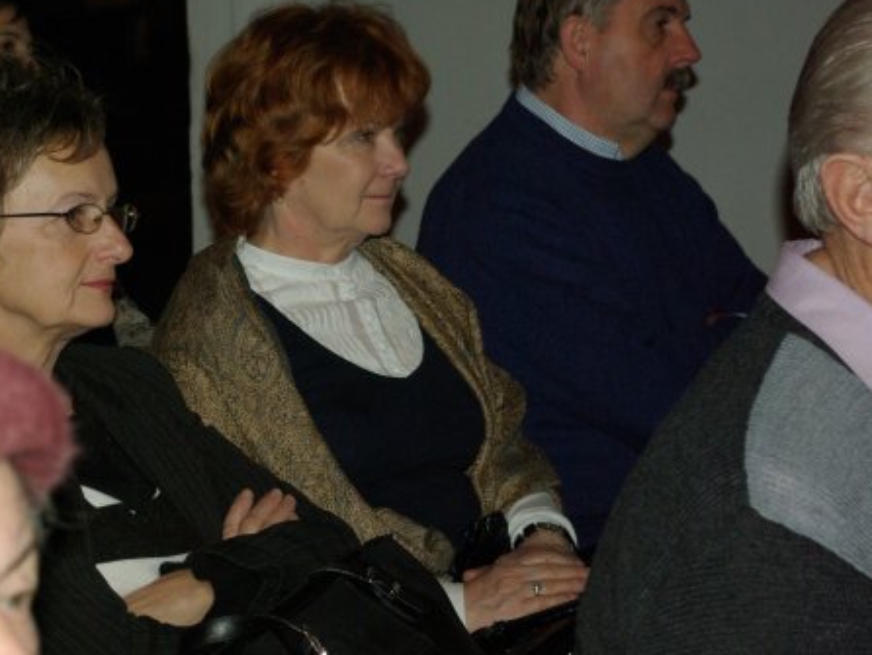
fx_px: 2865
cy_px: 297
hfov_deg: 17.2
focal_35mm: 114
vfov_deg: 13.0
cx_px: 264
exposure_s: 1/60
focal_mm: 55
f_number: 8
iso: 800
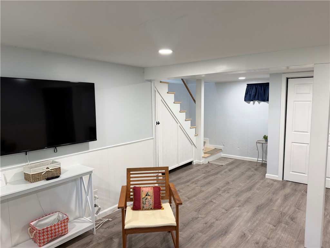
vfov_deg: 56.8
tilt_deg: -6.1
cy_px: 124
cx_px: 165
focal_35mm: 24
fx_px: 229
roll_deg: +0.5
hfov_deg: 71.6
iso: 160
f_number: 1.78
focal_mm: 6.76
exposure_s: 1/120
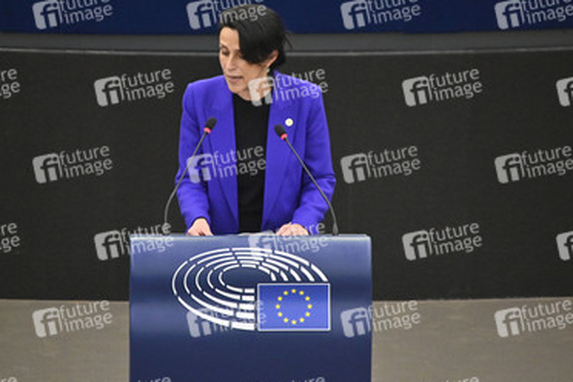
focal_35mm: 605
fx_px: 9629
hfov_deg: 3.4
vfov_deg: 2.3
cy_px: 203
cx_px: 246
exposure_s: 1/320
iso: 5000
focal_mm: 500
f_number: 6.3
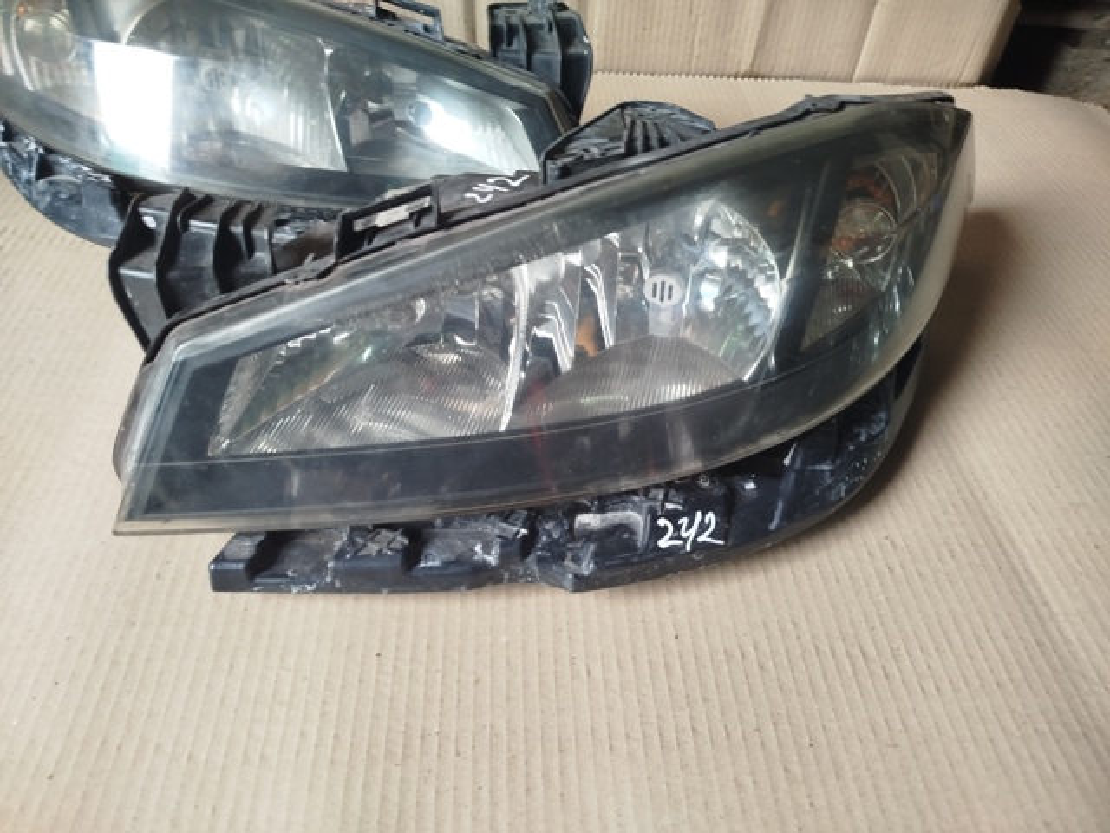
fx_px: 770
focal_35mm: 24
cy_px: 416
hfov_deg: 71.6
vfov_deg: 56.8
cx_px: 555
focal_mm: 5.31
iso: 250
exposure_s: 1/33
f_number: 1.7
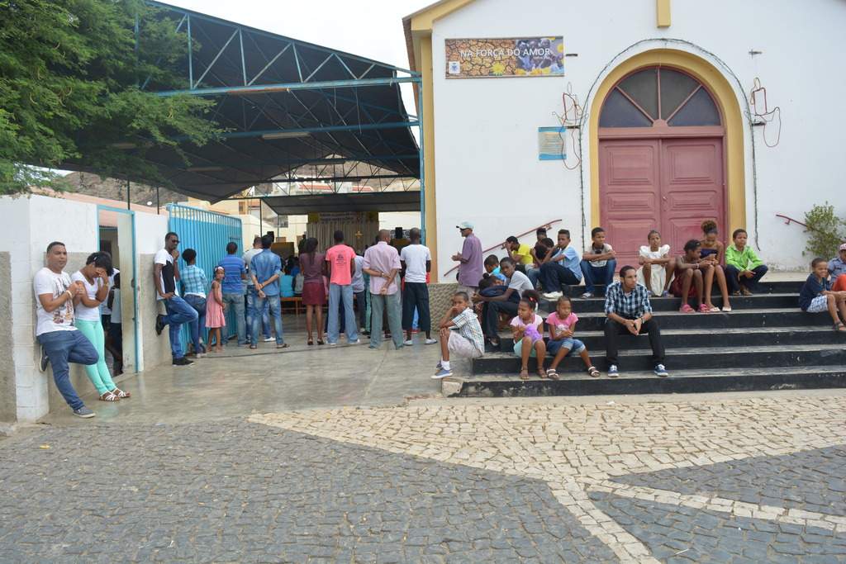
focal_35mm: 27
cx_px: 423
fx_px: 635
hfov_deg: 67.4
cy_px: 282
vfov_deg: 47.9
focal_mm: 18
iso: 100
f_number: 6.3
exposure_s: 1/160
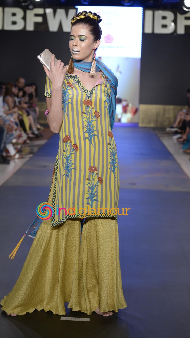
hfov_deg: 16.3
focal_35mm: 74
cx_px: 83
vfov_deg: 28.6
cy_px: 169
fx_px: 663
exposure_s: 1/250
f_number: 4
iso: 800
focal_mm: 70
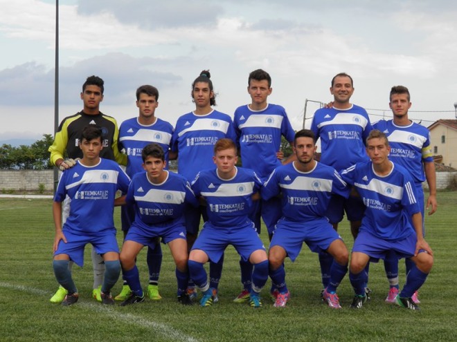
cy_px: 171
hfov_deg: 31.2
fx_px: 819
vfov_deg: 23.7
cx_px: 228
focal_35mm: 62
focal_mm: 11.2
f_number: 5.3
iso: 50
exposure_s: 1/80
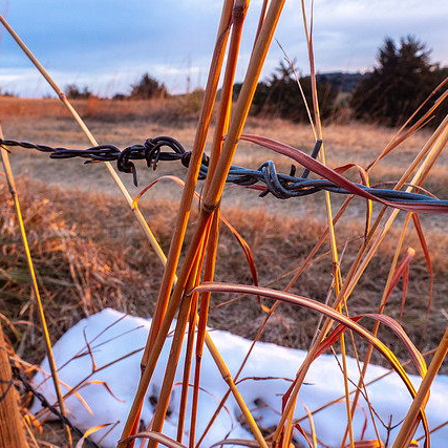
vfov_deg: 46.0
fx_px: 527
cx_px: 233
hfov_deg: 46.0
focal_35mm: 36
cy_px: 227
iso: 640
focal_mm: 15
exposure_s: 1/30
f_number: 8
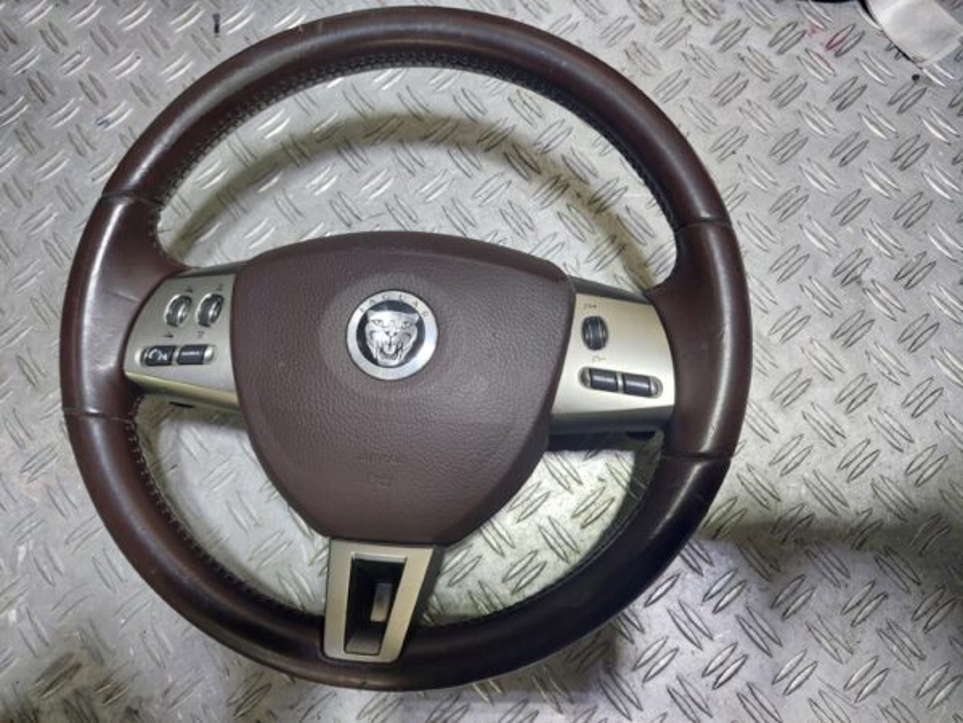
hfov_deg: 69.4
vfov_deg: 54.9
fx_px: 695
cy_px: 362
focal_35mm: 25
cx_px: 482
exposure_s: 1/50
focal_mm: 5.23
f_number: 1.8
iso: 100
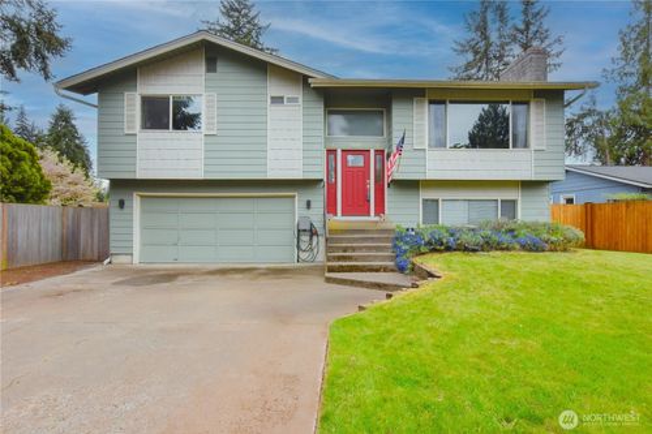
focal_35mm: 18
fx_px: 326
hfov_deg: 90.0
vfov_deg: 67.3
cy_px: 217
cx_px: 326
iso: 400
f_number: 8
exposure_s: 1/500
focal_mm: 12
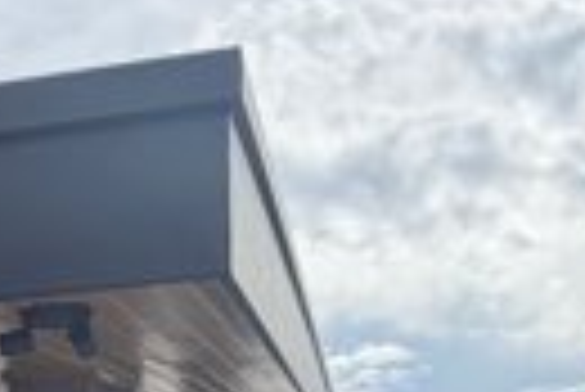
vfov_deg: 17.1
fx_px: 1155
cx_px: 61
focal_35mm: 71
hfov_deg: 27.4
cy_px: 617
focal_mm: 2.22
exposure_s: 1/1125
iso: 25
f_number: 2.2
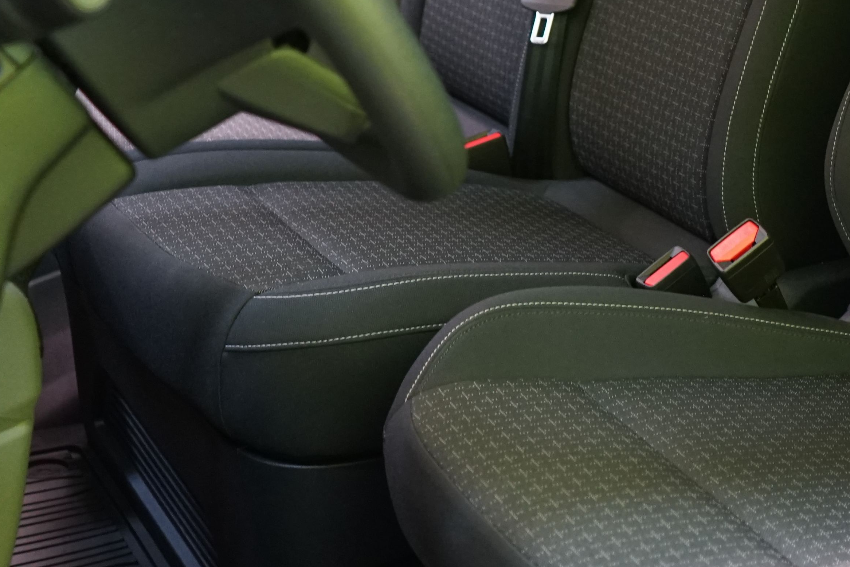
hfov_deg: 26.2
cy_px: 90
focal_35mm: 72
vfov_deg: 18.7
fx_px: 1700
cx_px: 908
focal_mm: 28
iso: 1600
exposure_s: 1/30
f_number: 3.5
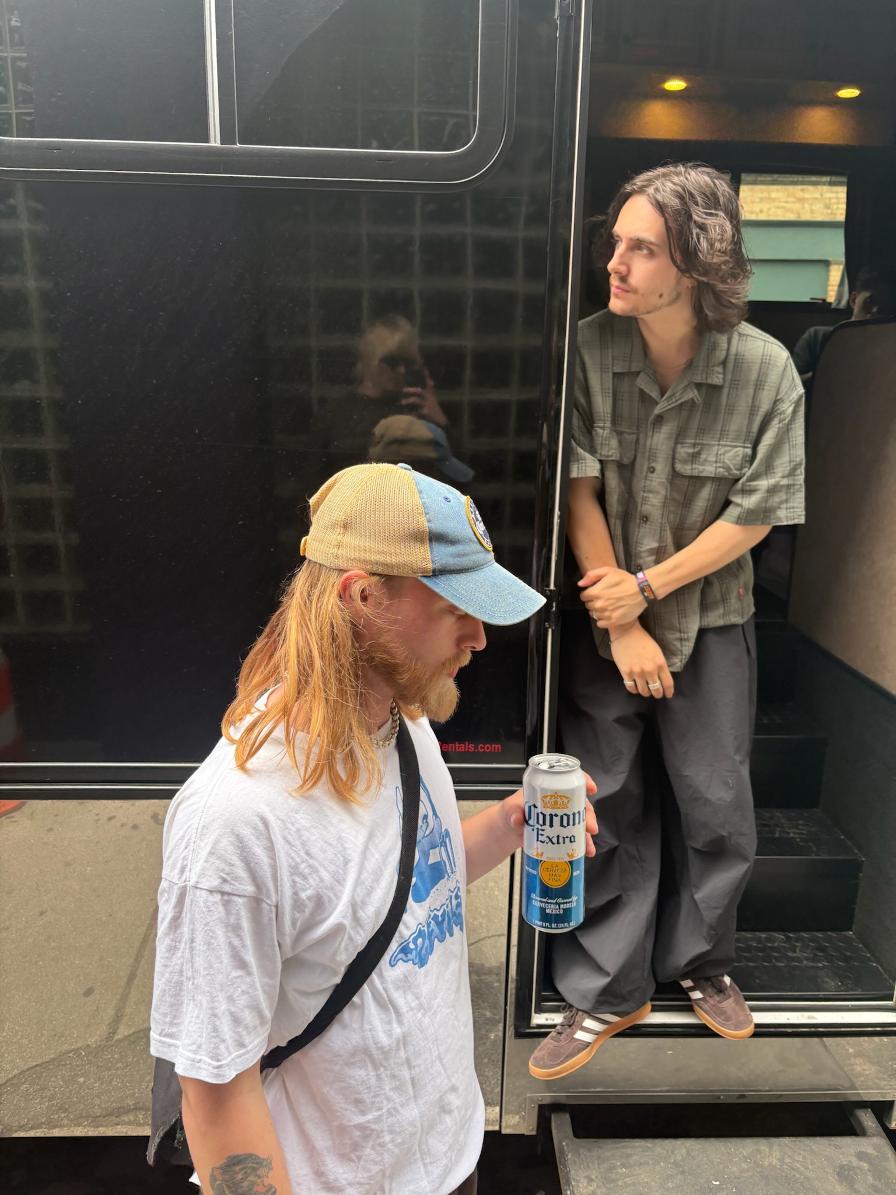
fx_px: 897
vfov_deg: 67.3
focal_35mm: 26
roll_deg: -1.4
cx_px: 448
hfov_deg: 53.1
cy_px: 598
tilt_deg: -9.8
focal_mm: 5.96
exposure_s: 1/459
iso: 64
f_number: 1.6
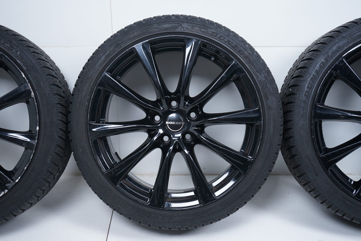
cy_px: 120
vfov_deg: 30.5
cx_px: 180
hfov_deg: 44.5
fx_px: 441
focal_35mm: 44
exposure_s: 1/125
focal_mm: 44
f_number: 7.1
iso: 200
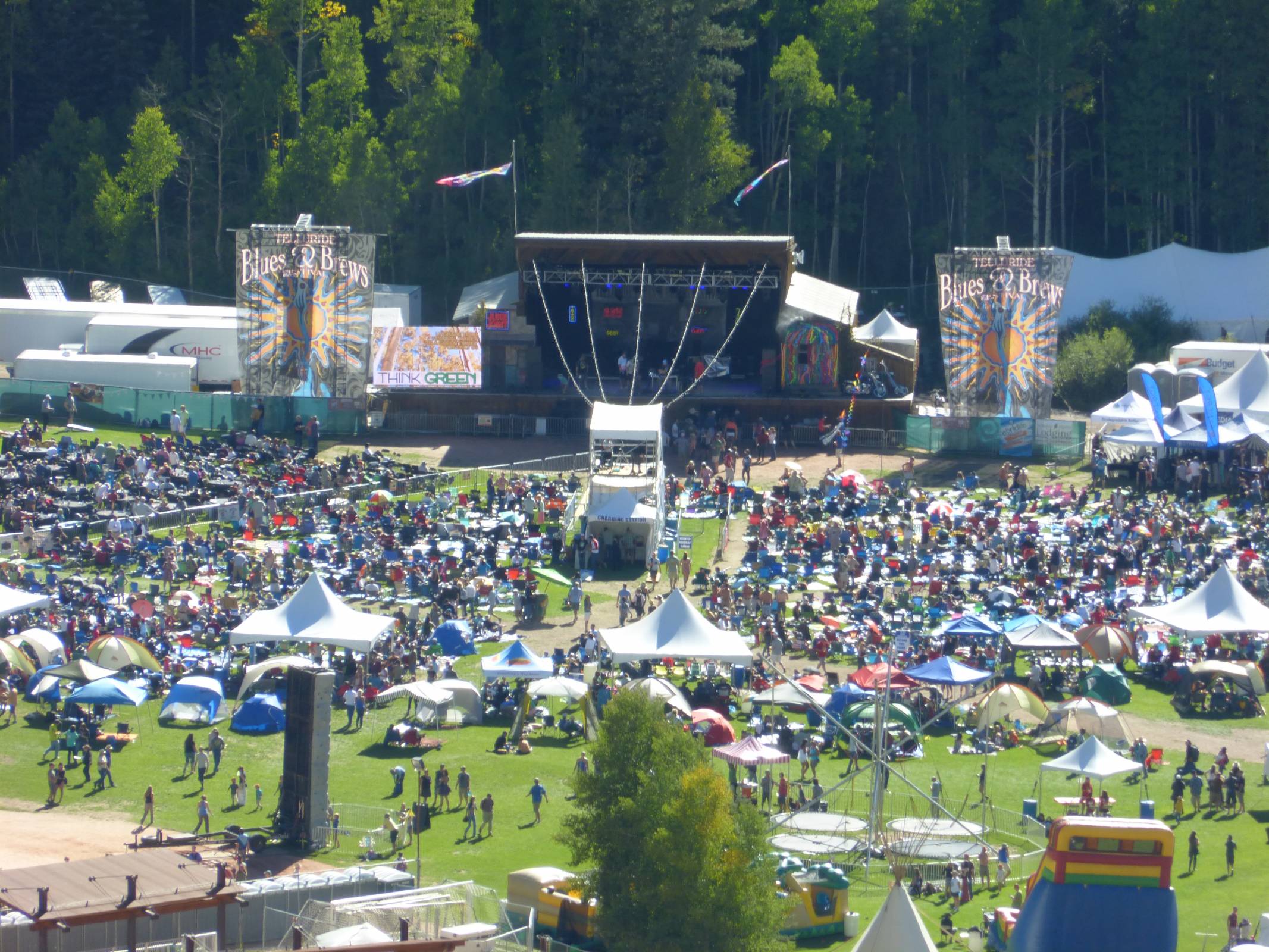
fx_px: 17597
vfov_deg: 3.1
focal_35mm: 480
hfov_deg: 4.1
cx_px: 634
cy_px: 476
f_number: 6.4
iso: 100
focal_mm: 86
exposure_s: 1/160
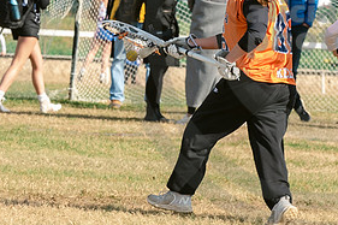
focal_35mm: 679
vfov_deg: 2.0
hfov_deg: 3.0
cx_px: 235
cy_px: 110
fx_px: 6371
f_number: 7.1
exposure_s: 1/800
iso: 250
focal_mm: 130
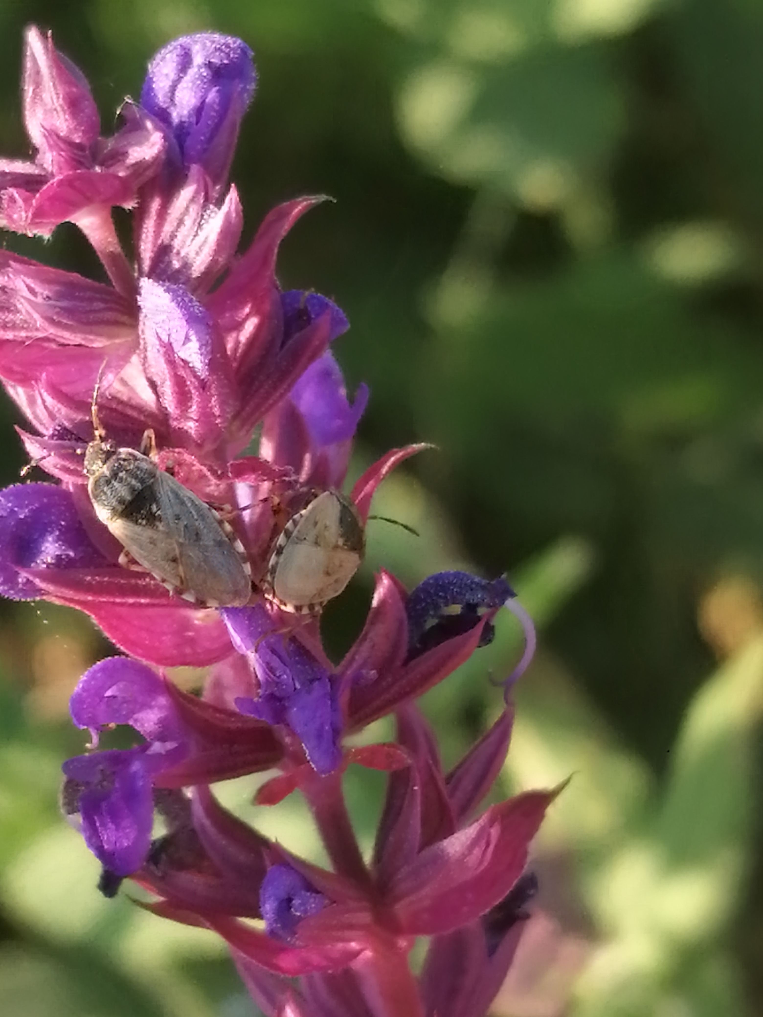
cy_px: 508
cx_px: 382
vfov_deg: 18.9
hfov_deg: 14.2
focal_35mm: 104
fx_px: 3056
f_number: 1.8
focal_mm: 3.46
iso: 50
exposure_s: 1/292
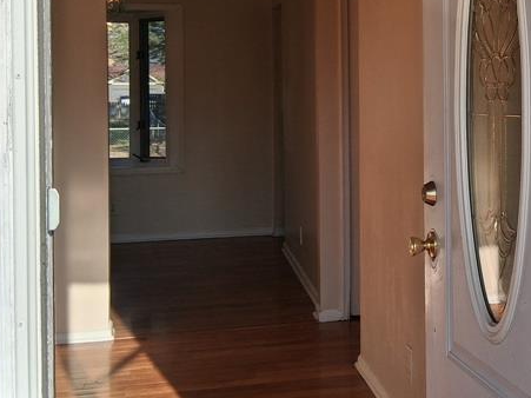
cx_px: 423
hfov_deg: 31.9
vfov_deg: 24.5
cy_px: 97
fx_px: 905
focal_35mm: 59
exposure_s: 1/588
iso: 25
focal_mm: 3.98
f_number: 1.8
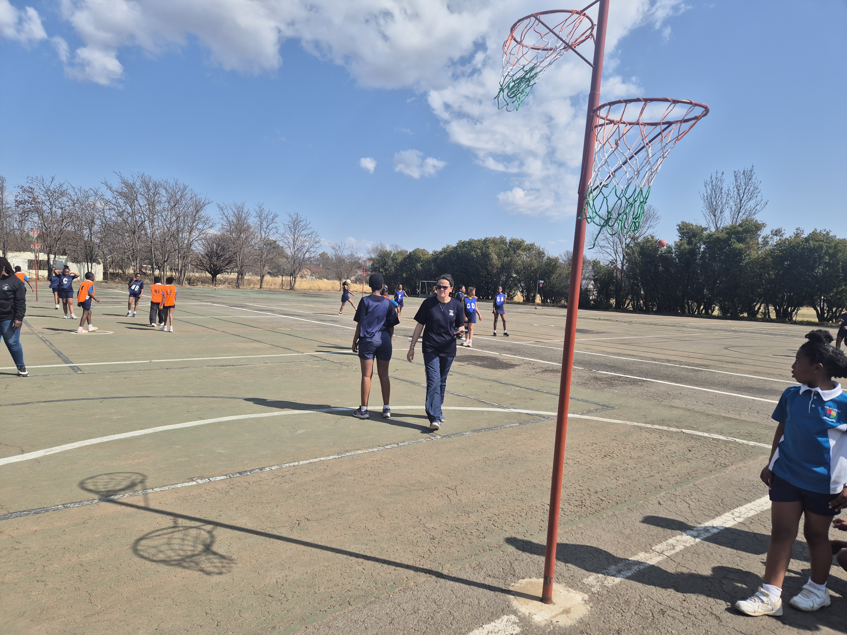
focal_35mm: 23
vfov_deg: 58.9
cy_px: 318
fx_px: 563
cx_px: 424
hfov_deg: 73.9
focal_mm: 5.4
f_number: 1.8
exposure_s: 1/1740
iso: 25
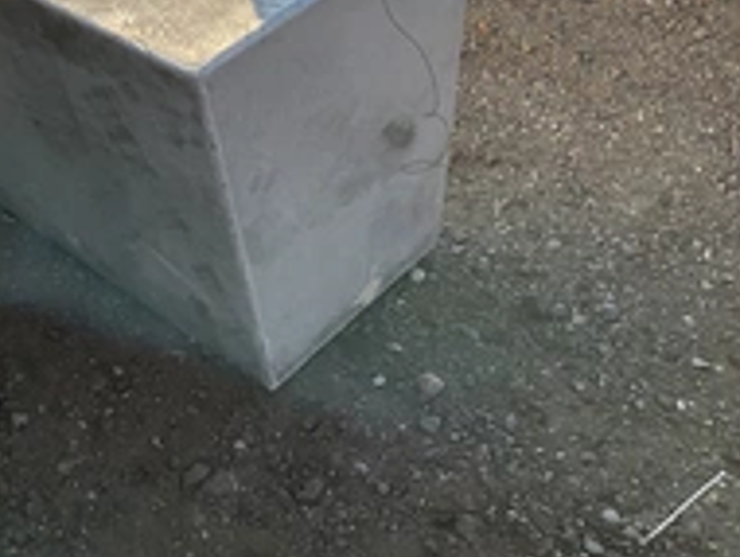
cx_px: -19
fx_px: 1306
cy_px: 4
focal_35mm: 61
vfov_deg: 23.1
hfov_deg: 29.3
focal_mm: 3
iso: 25
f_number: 1.8
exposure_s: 1/869
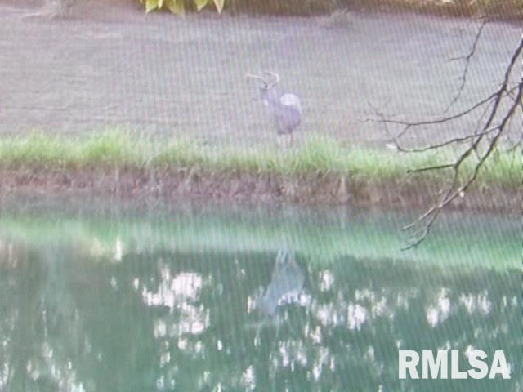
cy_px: 196
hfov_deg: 19.3
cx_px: 262
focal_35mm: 102
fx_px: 1541
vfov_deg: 14.5
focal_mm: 18.2
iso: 800
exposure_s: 1/45
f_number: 4.2
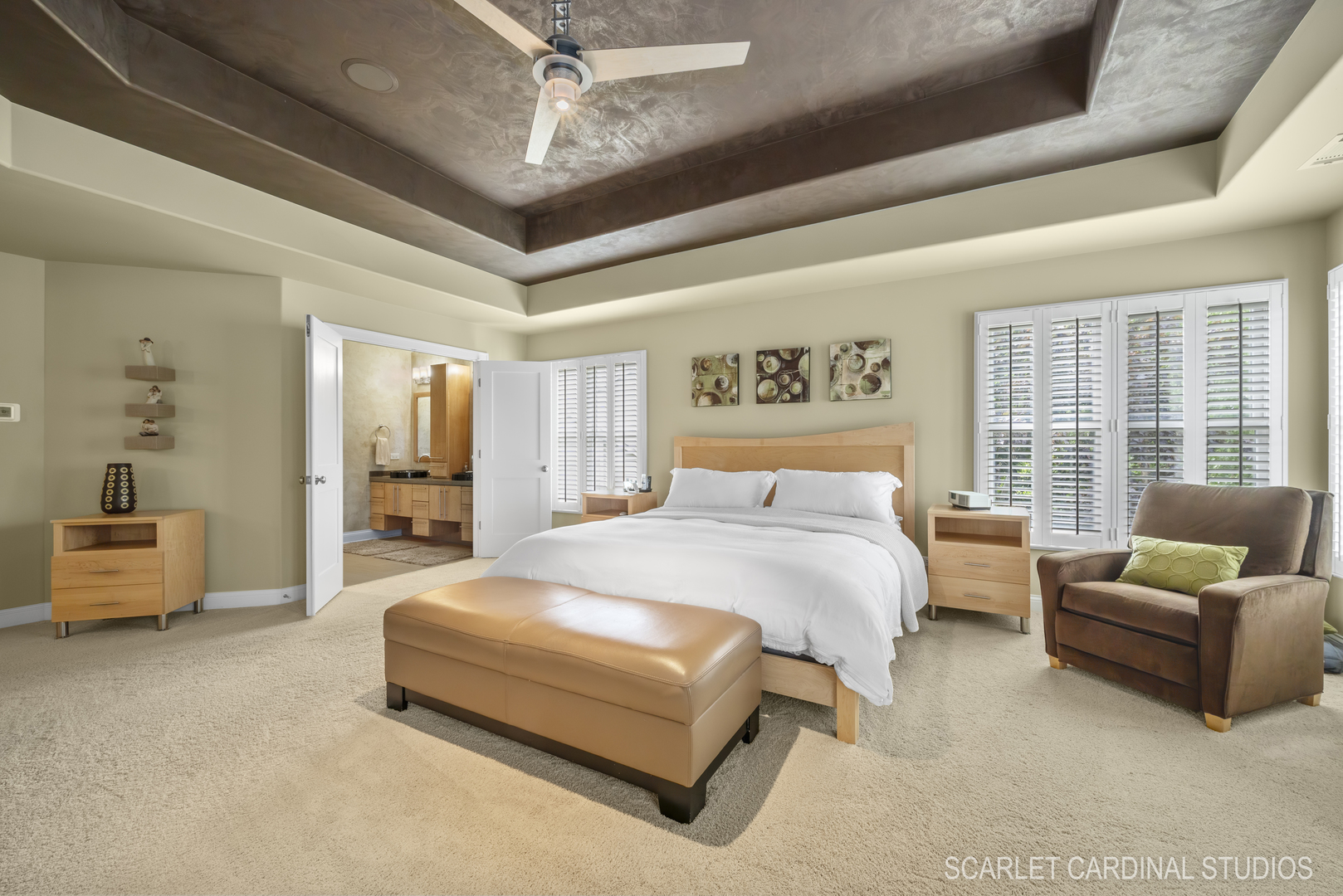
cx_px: 672
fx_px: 522
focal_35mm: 14
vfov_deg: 81.3
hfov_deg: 104.2
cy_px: 448
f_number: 11
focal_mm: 14
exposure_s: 1/20
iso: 640
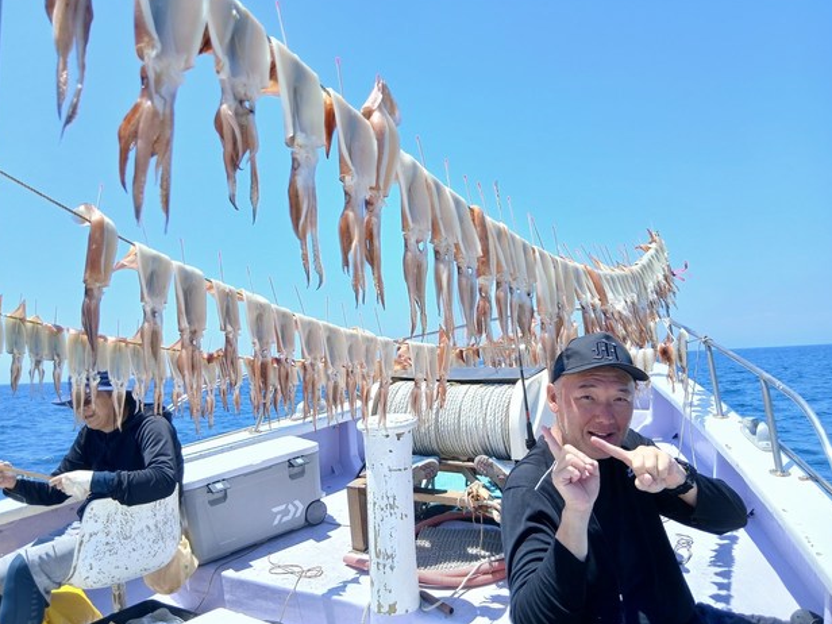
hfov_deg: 65.3
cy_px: 304
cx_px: 419
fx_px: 649
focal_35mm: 27
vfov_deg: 51.3
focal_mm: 3.86
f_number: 1.8
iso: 20
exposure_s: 1/262
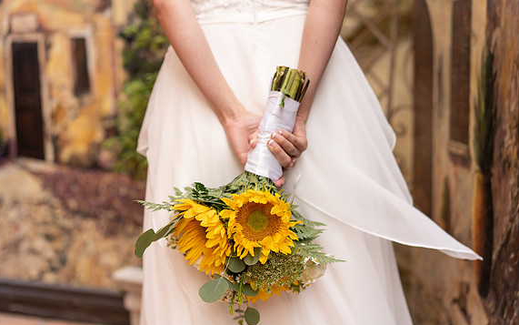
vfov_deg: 22.8
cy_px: 162
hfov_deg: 35.7
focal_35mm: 57
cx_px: 257
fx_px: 806
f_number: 2.5
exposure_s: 1/500
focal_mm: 55
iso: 320
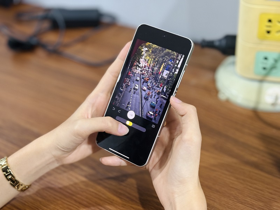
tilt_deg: -38.0
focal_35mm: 48
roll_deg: +6.3
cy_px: 105
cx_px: 140
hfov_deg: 39.7
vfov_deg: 30.3
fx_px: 388
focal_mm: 6.76
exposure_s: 1/39
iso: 500
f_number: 1.78
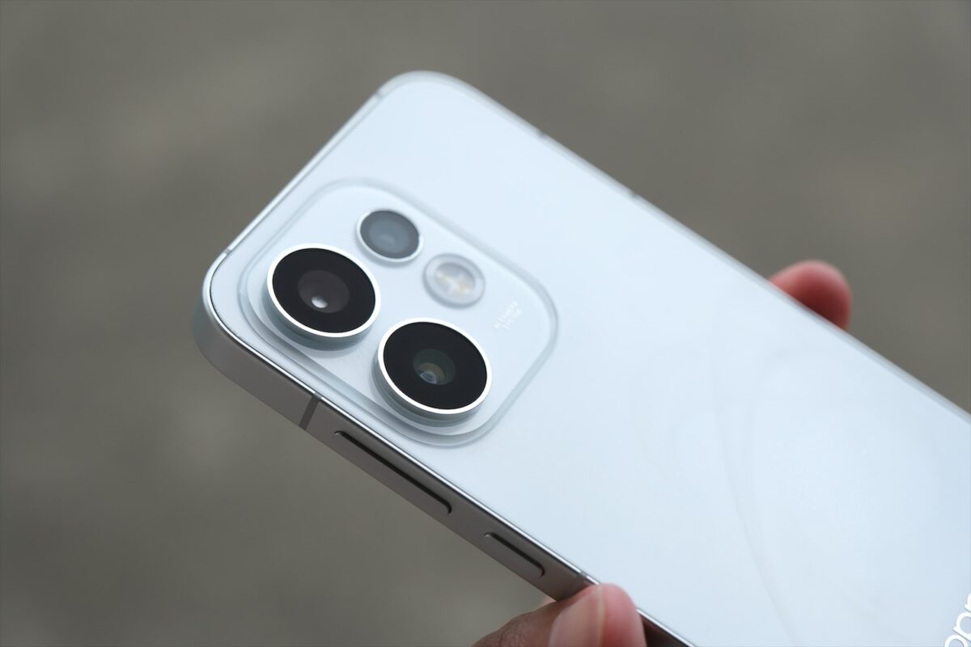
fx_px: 2239
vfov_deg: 16.5
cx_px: 486
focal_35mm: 83
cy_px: 324
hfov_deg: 24.5
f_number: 4.5
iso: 160
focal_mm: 55
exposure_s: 1/500
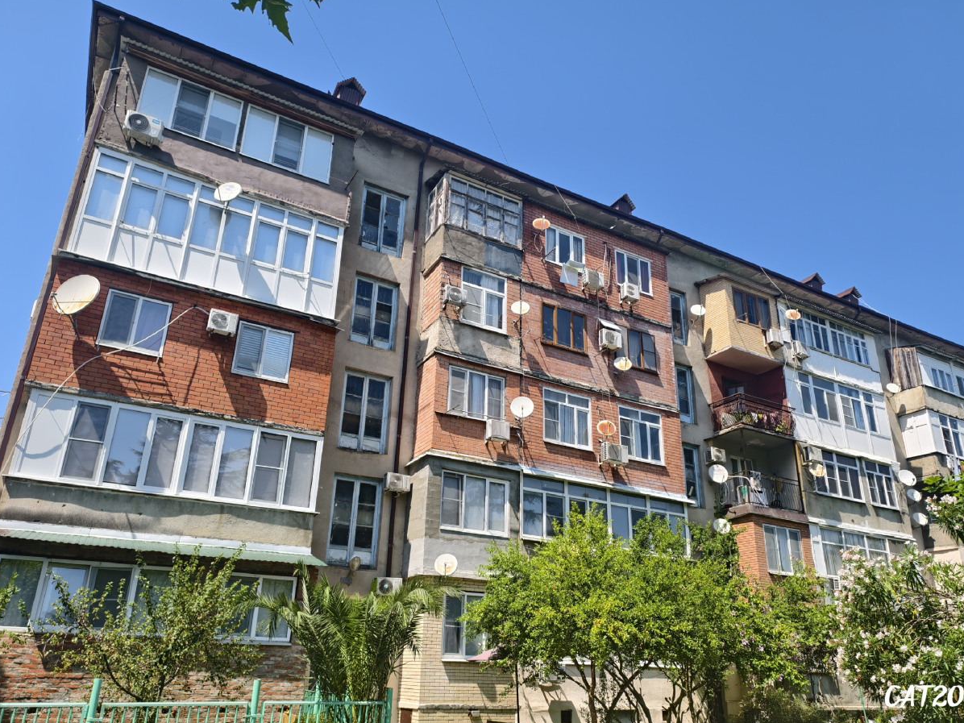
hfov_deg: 69.4
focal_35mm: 25
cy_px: 390
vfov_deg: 54.8
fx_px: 696
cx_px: 489
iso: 72
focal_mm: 6.54
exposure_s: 1/1866
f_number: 1.57
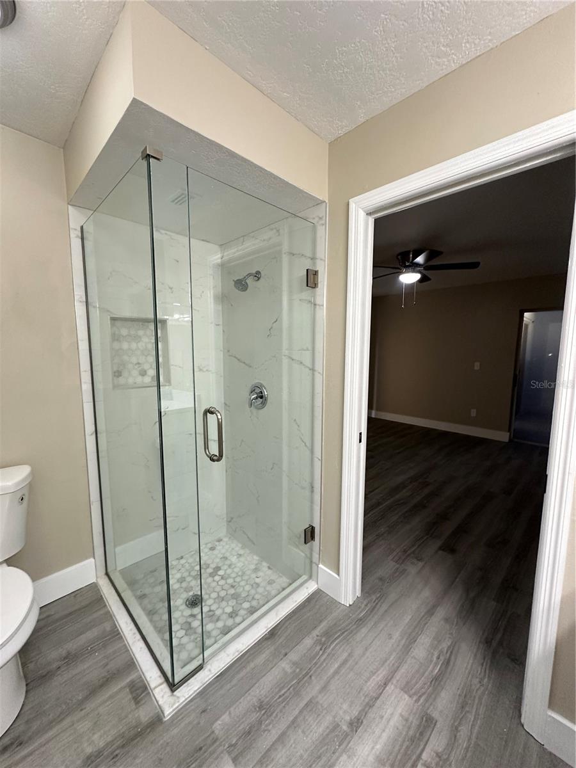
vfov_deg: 102.1
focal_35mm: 14
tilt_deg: -6.7
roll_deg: -1.2
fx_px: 311
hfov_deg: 85.7
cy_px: 384
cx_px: 288
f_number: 2.2
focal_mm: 2.22
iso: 200
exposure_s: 1/60
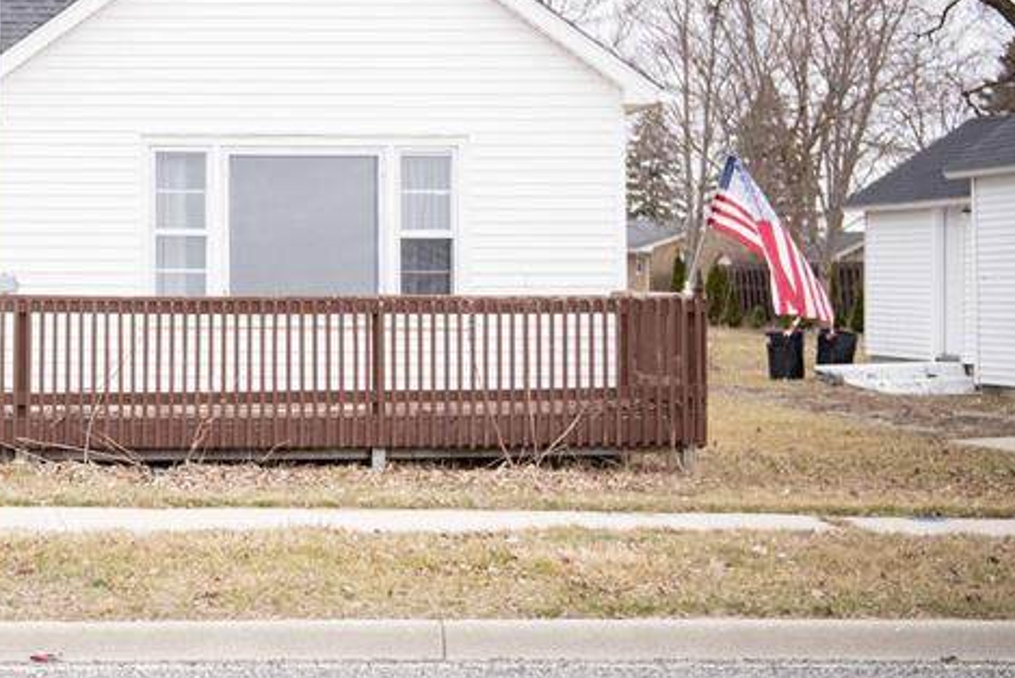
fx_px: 2707
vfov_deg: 14.2
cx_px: -56
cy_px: 242
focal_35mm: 96
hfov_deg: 20.4
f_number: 2.8
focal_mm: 44
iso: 125
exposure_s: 1/800
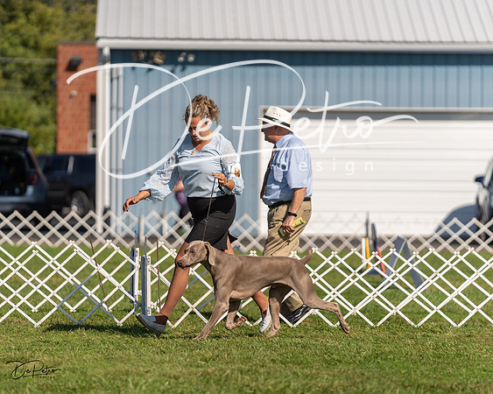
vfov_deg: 6.9
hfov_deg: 8.6
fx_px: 3285
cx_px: 246
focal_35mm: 225
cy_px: 197
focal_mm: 200
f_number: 3.2
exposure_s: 1/3200
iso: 200
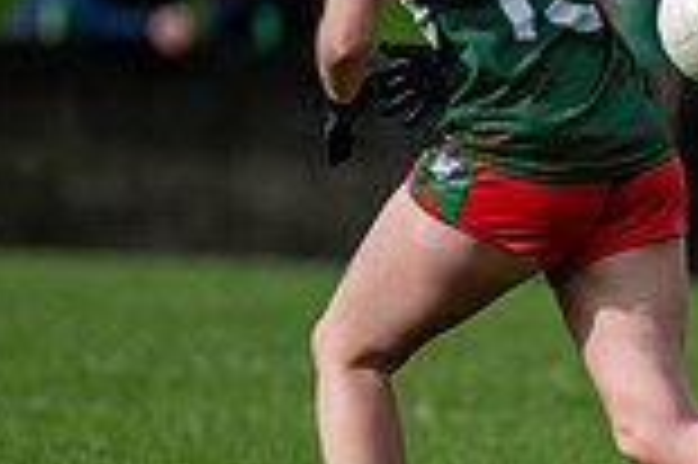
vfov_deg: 0.8
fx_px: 32674
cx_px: 1207
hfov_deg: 1.2
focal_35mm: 1687
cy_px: 401
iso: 200
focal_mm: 300
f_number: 2.8
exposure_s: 1/3200
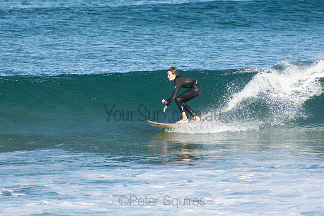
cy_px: 108
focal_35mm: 600
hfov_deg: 3.4
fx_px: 5401
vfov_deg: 2.3
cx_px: 162
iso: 360
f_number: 5.6
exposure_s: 1/1000
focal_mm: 400
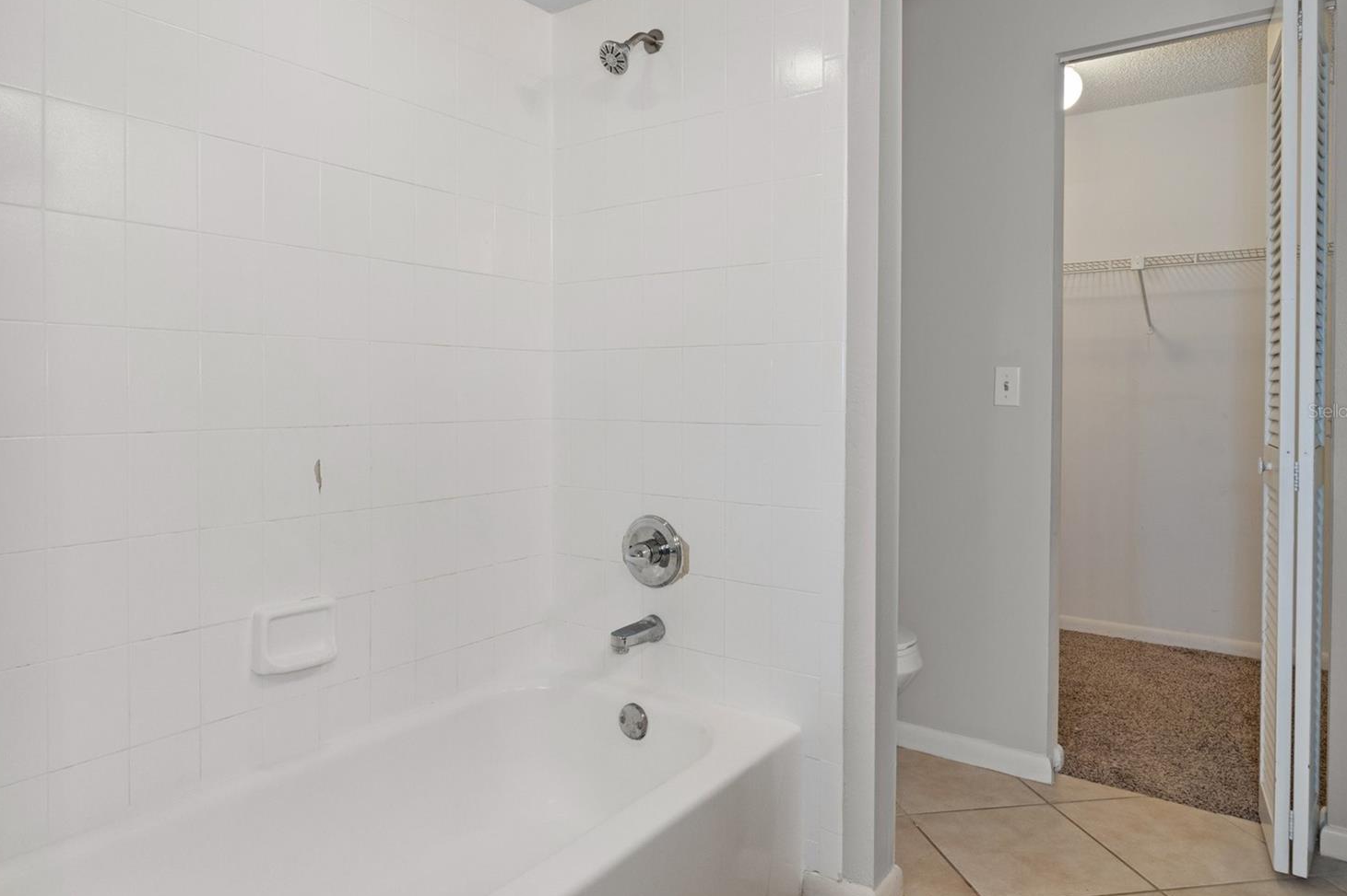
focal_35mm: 23
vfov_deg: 55.0
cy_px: 411
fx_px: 860
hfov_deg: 76.1
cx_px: 653
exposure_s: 1/2.5
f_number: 8
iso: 320
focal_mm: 14
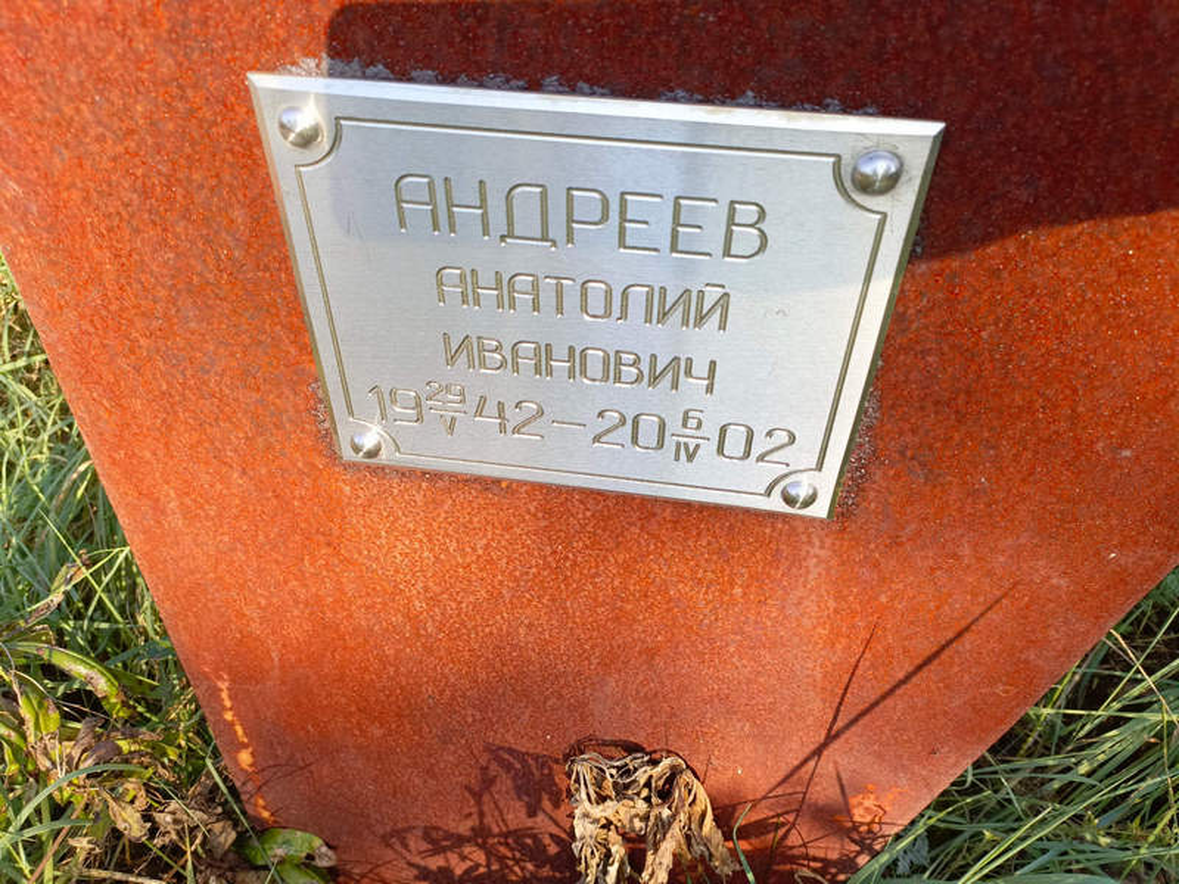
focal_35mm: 25
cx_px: 590
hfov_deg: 69.4
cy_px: 442
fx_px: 851
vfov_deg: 54.9
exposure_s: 1/175
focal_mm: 4.76
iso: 108
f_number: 1.69
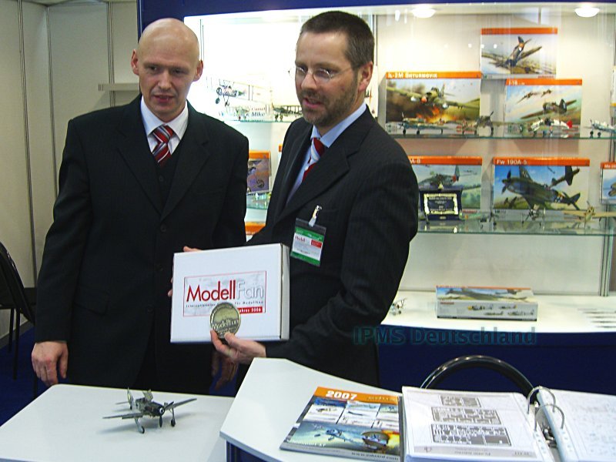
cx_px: 308
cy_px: 231
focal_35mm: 38
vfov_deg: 37.7
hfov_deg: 49.0
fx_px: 676
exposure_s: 1/40
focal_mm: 7.9
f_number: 2.8
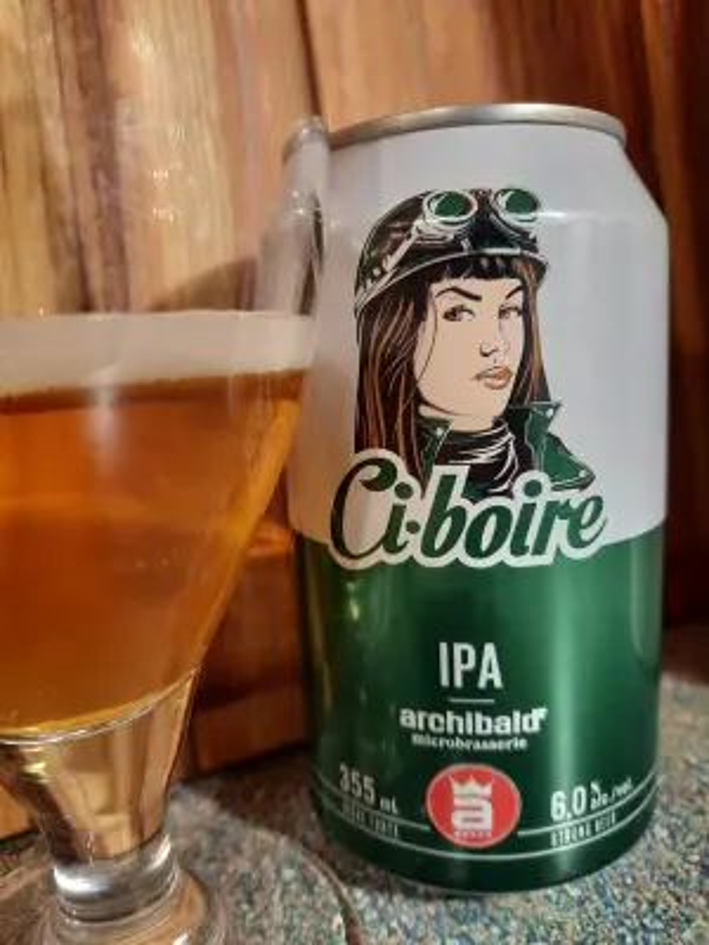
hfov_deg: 54.9
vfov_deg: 69.4
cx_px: 354
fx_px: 683
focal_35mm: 25
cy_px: 472
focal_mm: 4.6
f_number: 2
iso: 250
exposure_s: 1/30
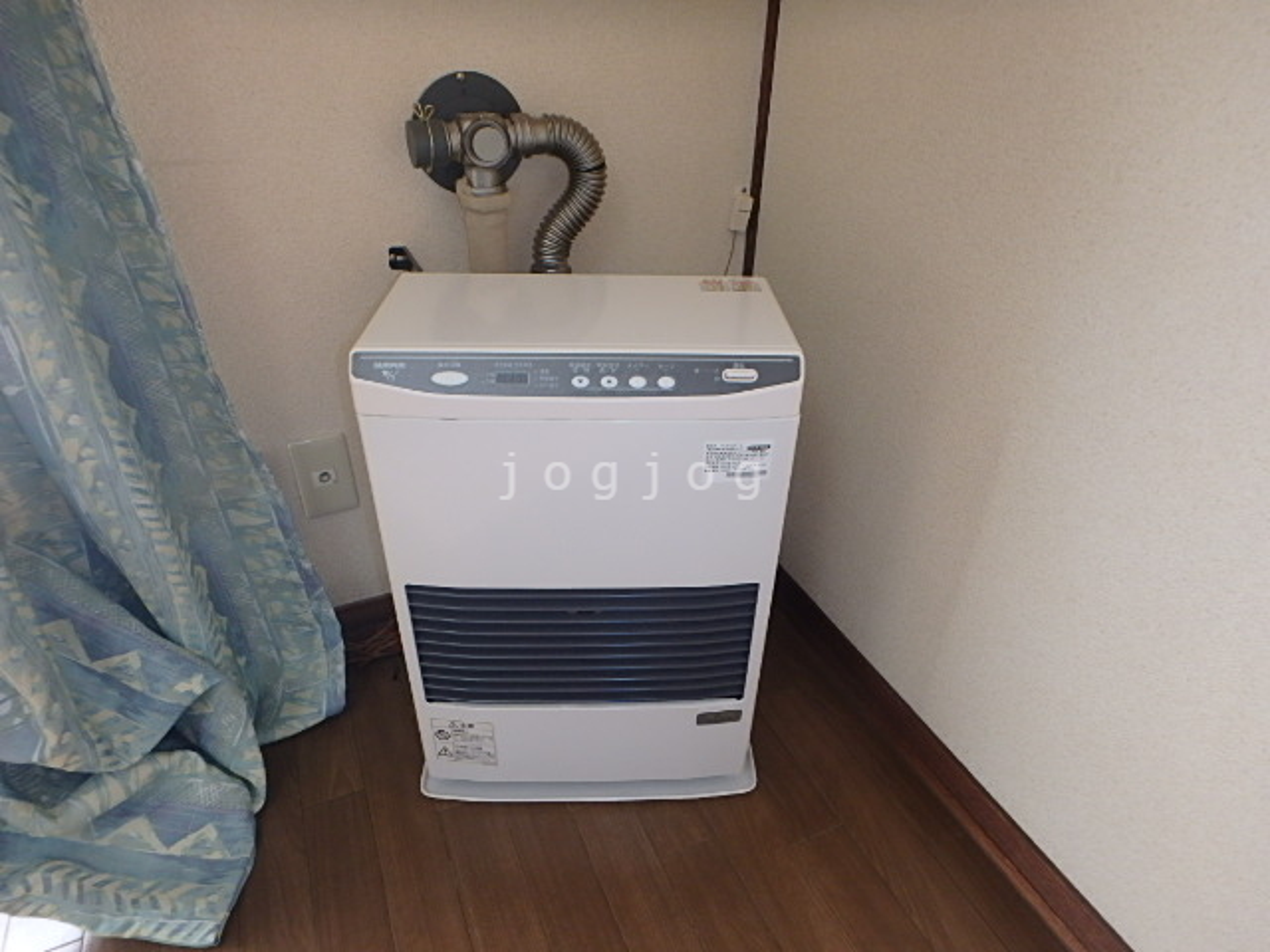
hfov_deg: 79.0
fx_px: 770
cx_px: 635
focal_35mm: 21
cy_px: 476
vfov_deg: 63.4
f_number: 3.5
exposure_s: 1/40
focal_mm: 3.7
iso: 200
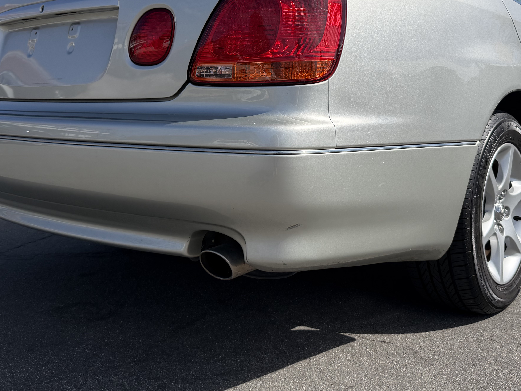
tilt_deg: +0.1
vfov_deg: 36.1
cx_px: 275
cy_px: 105
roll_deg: -0.8
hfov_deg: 47.8
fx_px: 587
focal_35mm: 39
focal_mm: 6.76
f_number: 1.78
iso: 125
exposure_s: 1/6173
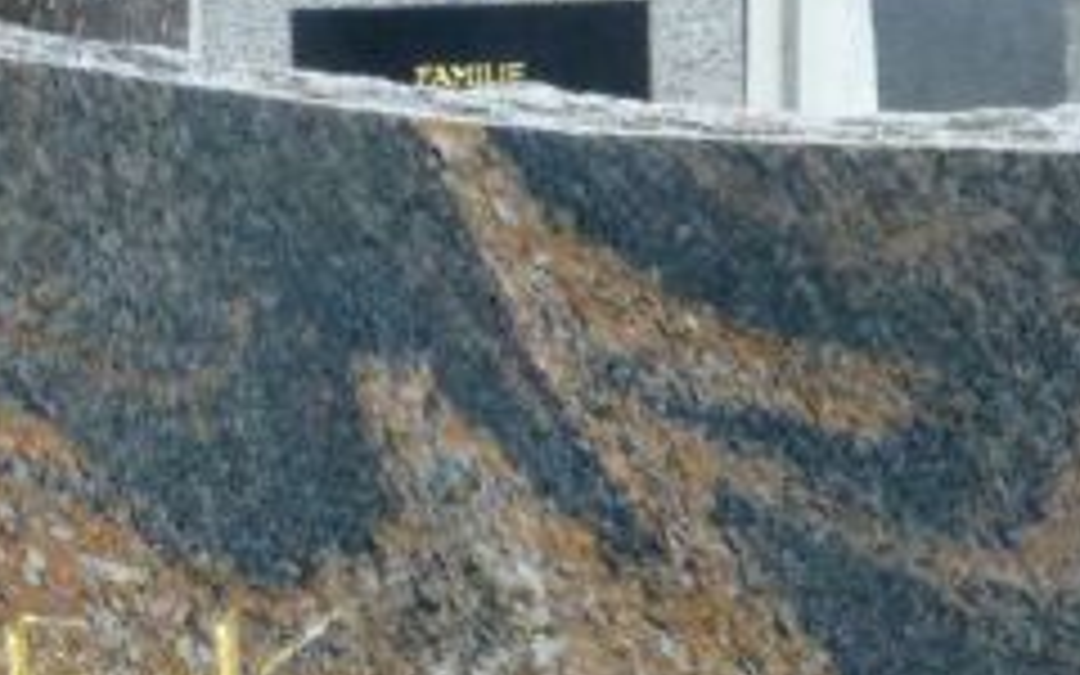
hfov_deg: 5.8
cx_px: -274
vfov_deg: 3.6
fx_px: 10596
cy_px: 1215
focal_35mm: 360
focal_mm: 18.2
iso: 800
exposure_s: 1/160
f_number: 5.3
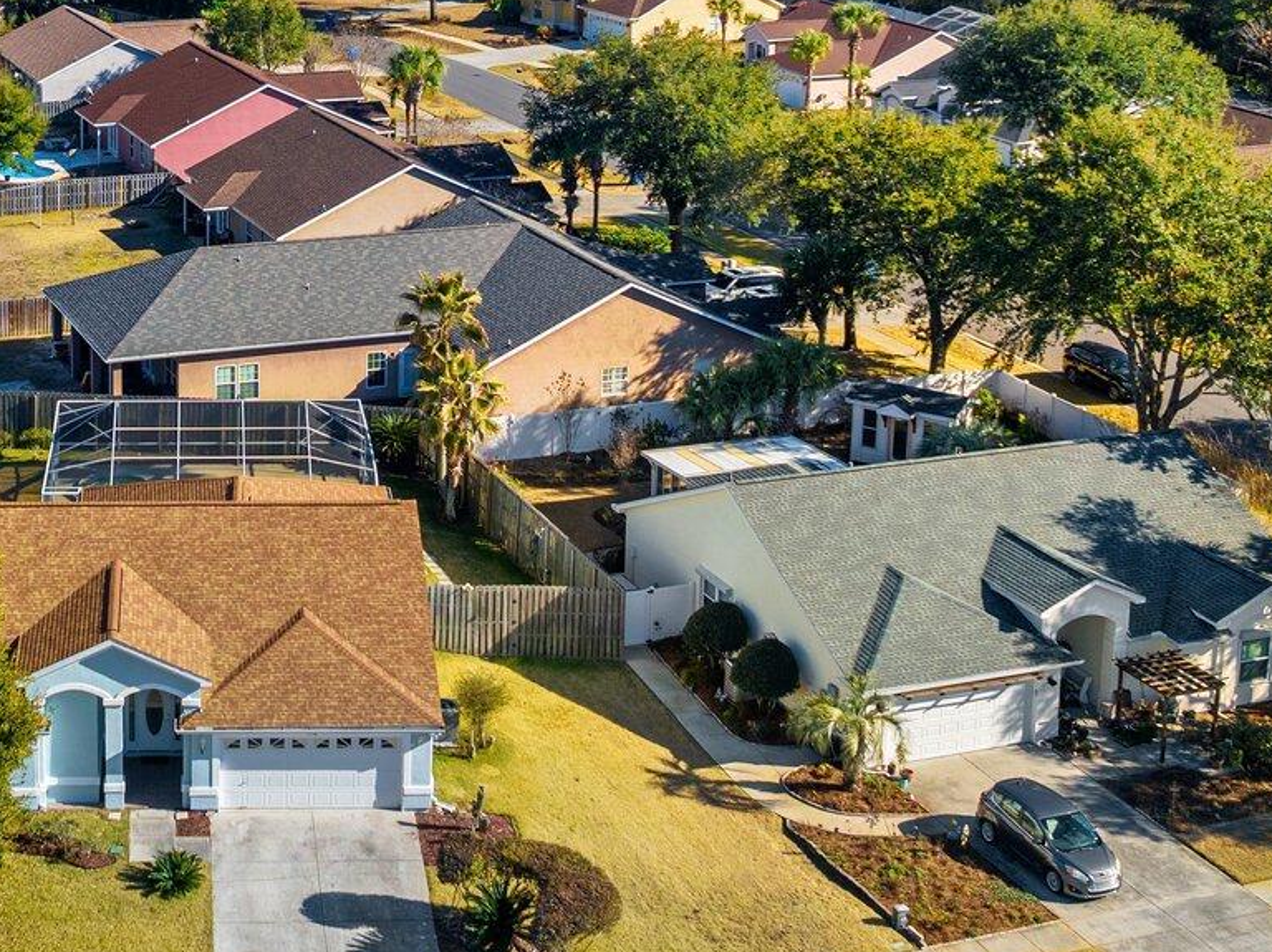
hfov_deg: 29.4
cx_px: 207
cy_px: 65
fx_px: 2350
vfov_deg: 22.3
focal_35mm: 64
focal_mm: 12.29
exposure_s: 1/1000
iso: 110
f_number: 2.8
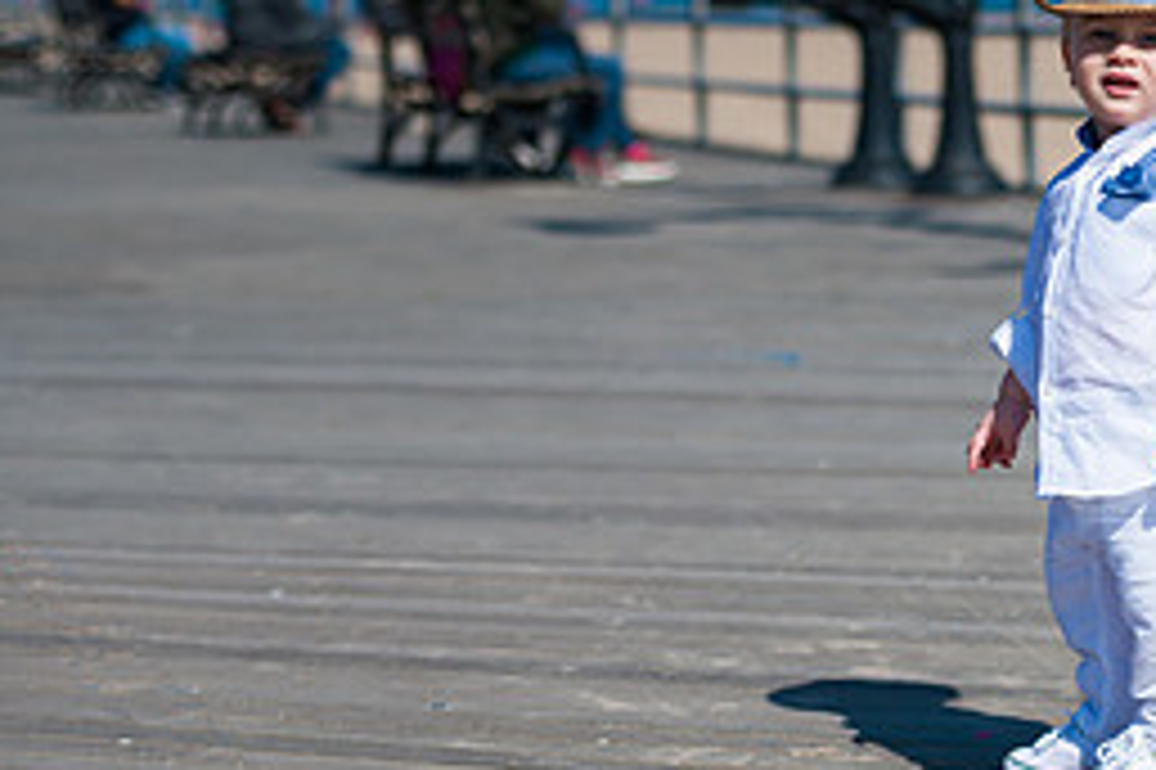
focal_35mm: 158
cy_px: 113
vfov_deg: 8.7
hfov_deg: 12.9
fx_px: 5070
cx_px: 1116
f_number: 3.2
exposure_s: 1/8000
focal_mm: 70
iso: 200
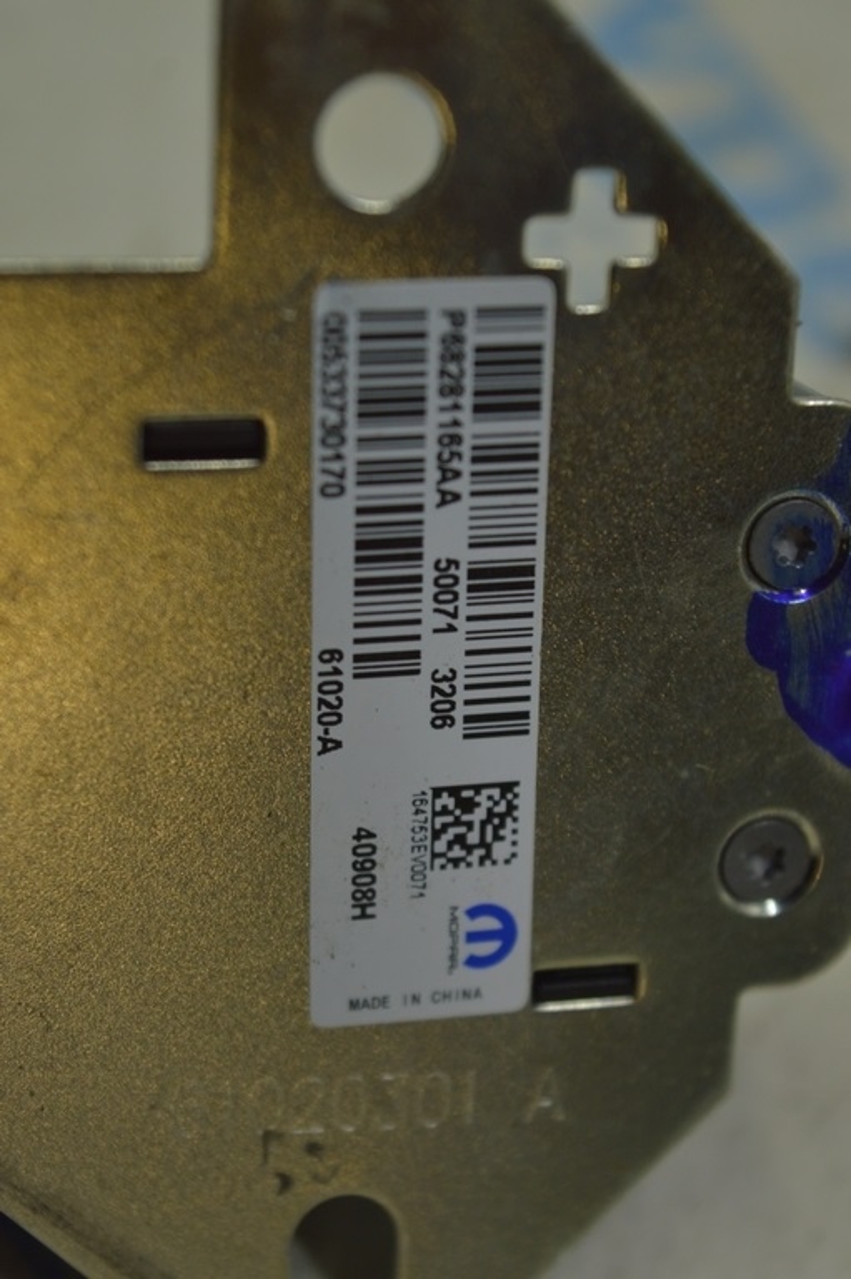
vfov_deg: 24.6
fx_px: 2929
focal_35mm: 82
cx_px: 426
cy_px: 640
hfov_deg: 16.5
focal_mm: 55
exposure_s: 1/80
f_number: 5.6
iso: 400
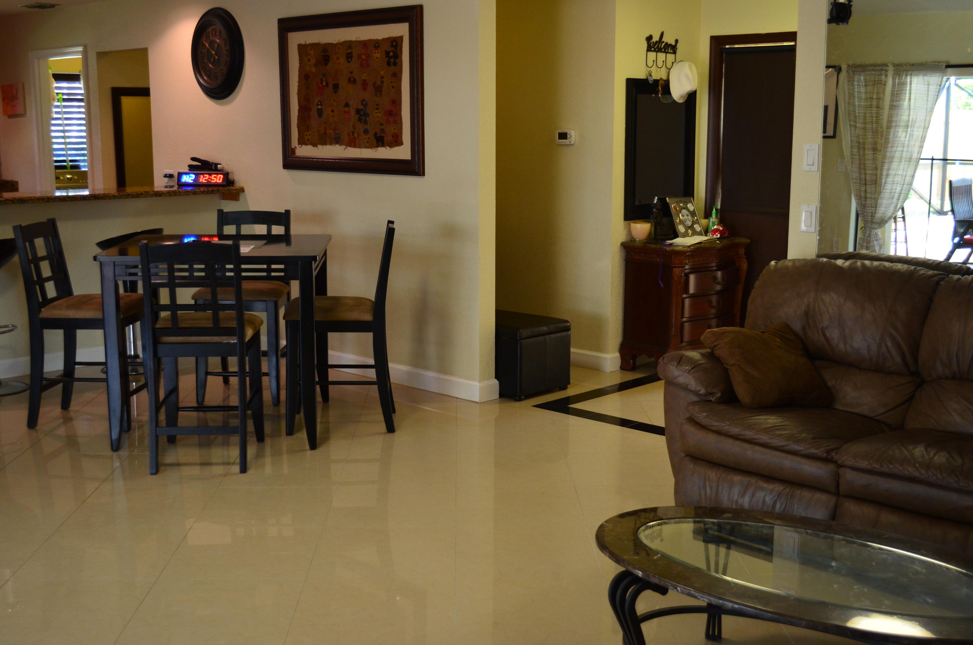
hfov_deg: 46.5
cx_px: 486
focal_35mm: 42
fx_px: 1133
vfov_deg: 31.8
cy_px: 322
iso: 800
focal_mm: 28
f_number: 4.5
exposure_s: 1/50
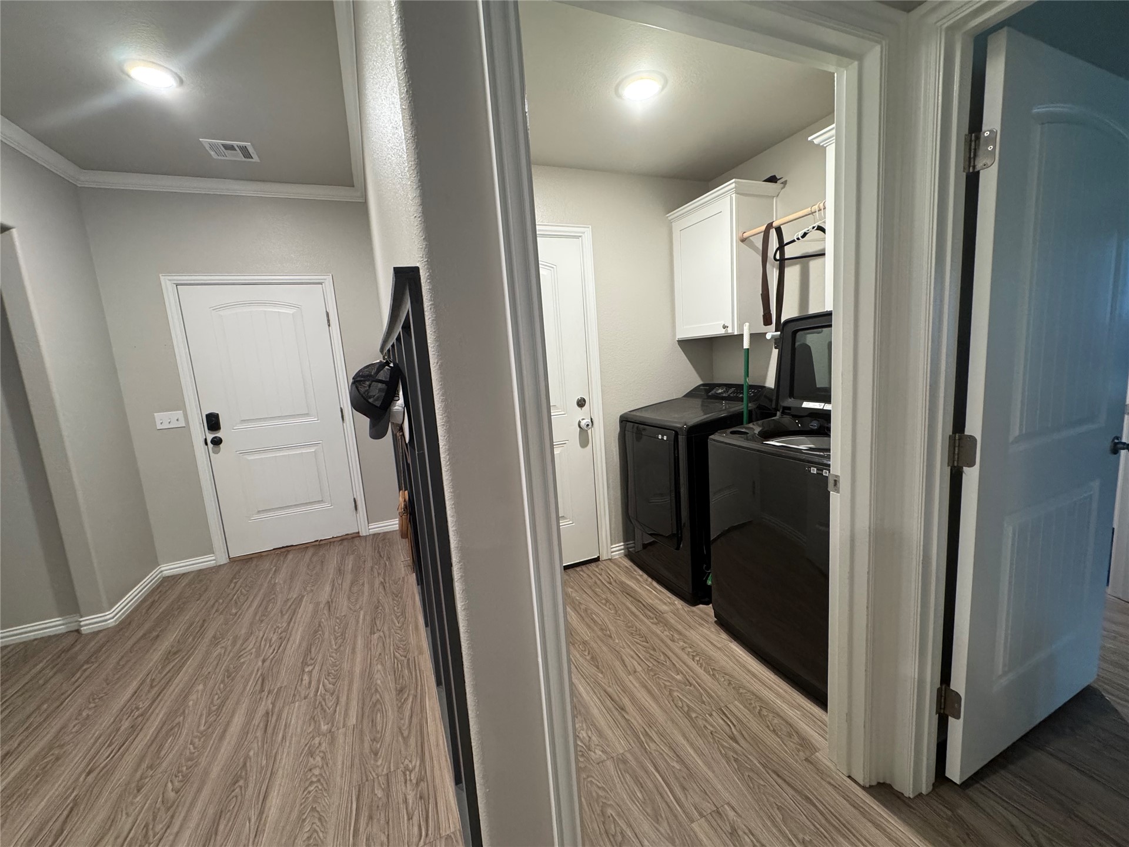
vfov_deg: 85.7
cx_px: 564
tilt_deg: -8.7
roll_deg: +4.2
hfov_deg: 102.1
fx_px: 457
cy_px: 424
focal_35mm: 14
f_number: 2.2
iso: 320
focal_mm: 2.22
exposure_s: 1/60
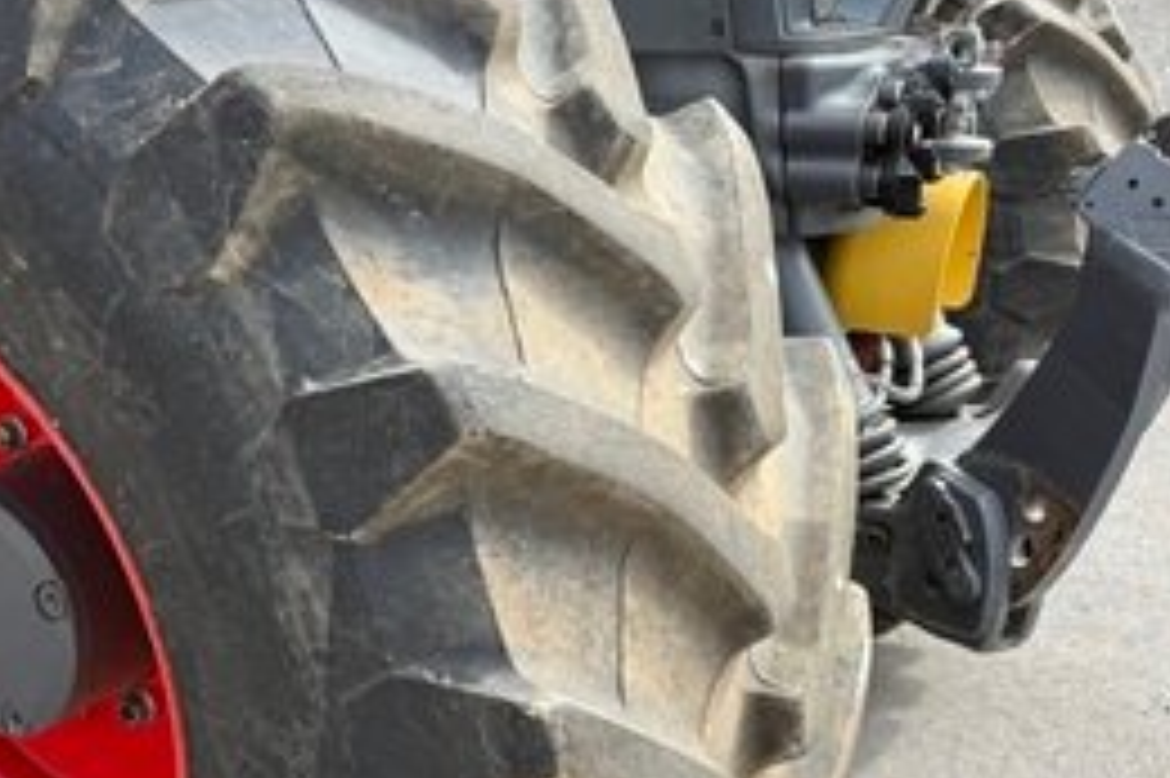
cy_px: 555
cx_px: 216
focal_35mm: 48
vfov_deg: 27.8
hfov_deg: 39.4
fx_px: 1559
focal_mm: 6.76
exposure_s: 1/967
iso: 80
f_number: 1.78
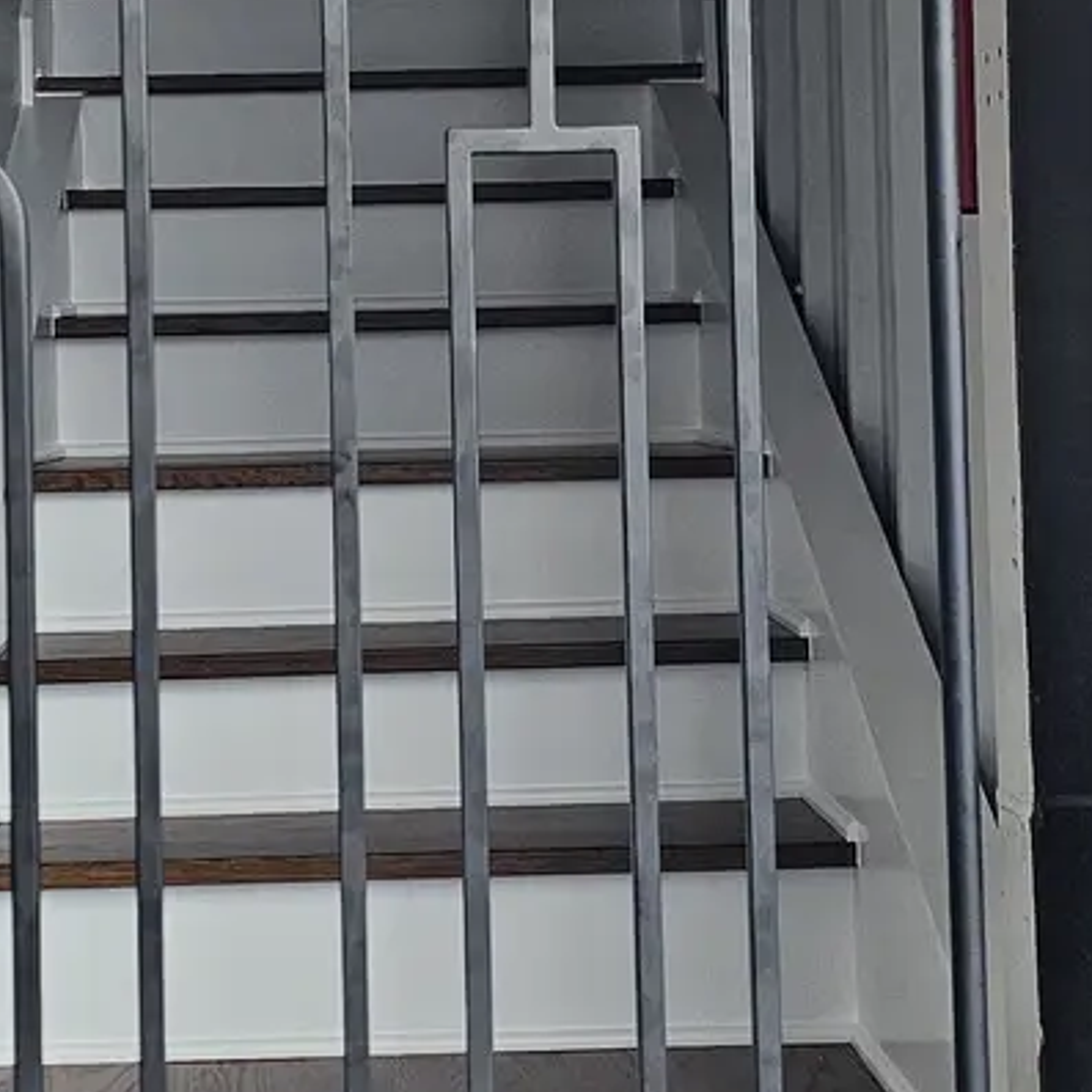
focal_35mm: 82
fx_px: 2927
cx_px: 385
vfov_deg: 20.9
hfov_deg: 21.1
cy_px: 253
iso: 320
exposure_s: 1/120
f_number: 1.7
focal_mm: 6.3
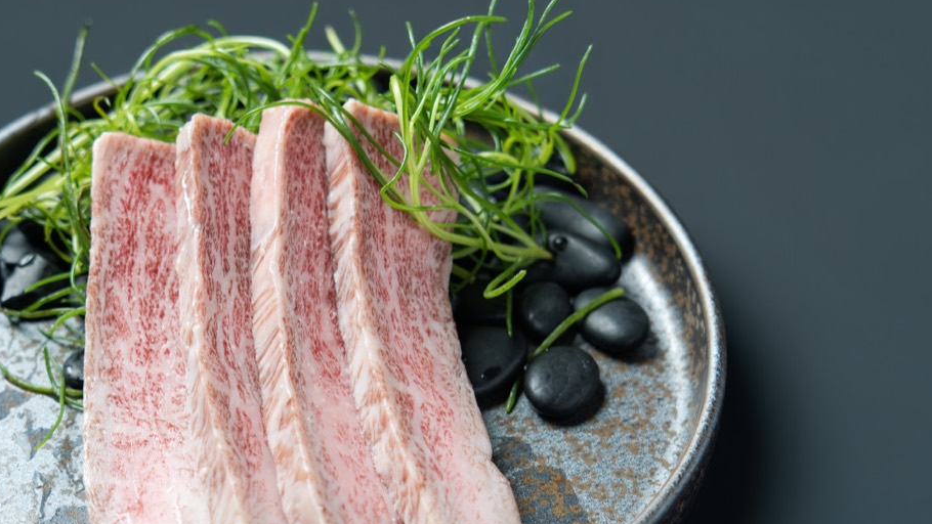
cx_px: 302
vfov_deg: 11.2
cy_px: 318
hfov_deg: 19.7
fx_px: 2669
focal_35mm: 108
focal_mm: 67
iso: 250
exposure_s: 1/100
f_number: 5
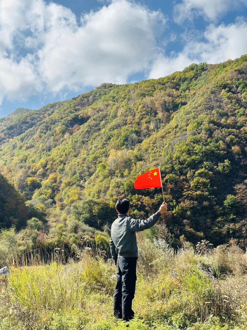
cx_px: 124
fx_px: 457
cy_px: 165
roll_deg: -0.3
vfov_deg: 39.7
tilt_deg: +9.3
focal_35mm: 48
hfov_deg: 30.3
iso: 64
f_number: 1.78
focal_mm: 6.86
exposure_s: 1/2890
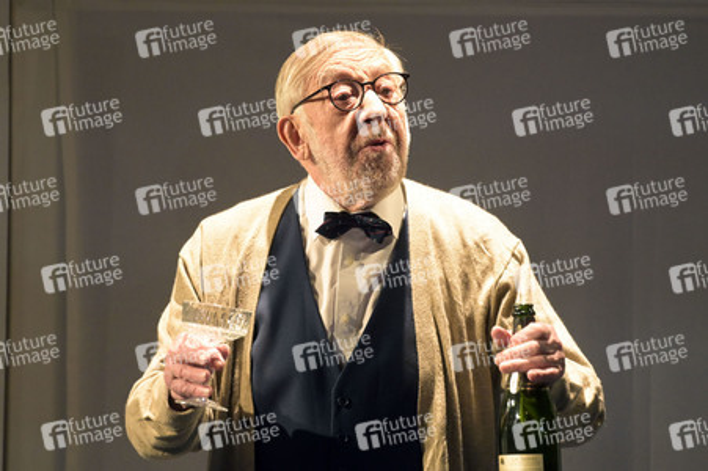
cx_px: 354
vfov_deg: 3.6
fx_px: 7468
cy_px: 236
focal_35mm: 380
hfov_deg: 5.4
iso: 8000
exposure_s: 1/400
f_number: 5.6
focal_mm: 380
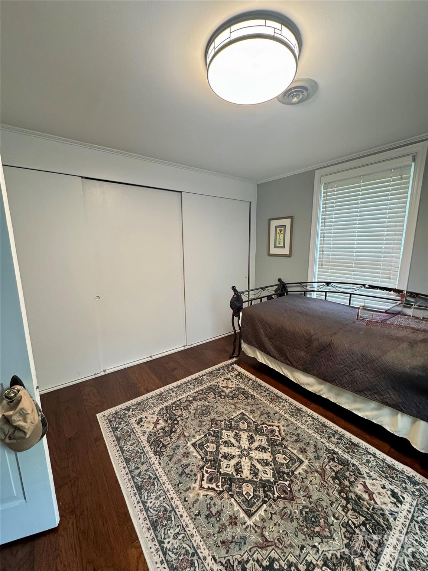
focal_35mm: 14
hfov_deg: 85.7
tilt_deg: -8.7
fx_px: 231
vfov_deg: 102.1
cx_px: 214
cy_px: 286
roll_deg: +1.4
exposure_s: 1/60
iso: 200
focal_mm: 2.22
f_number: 2.2
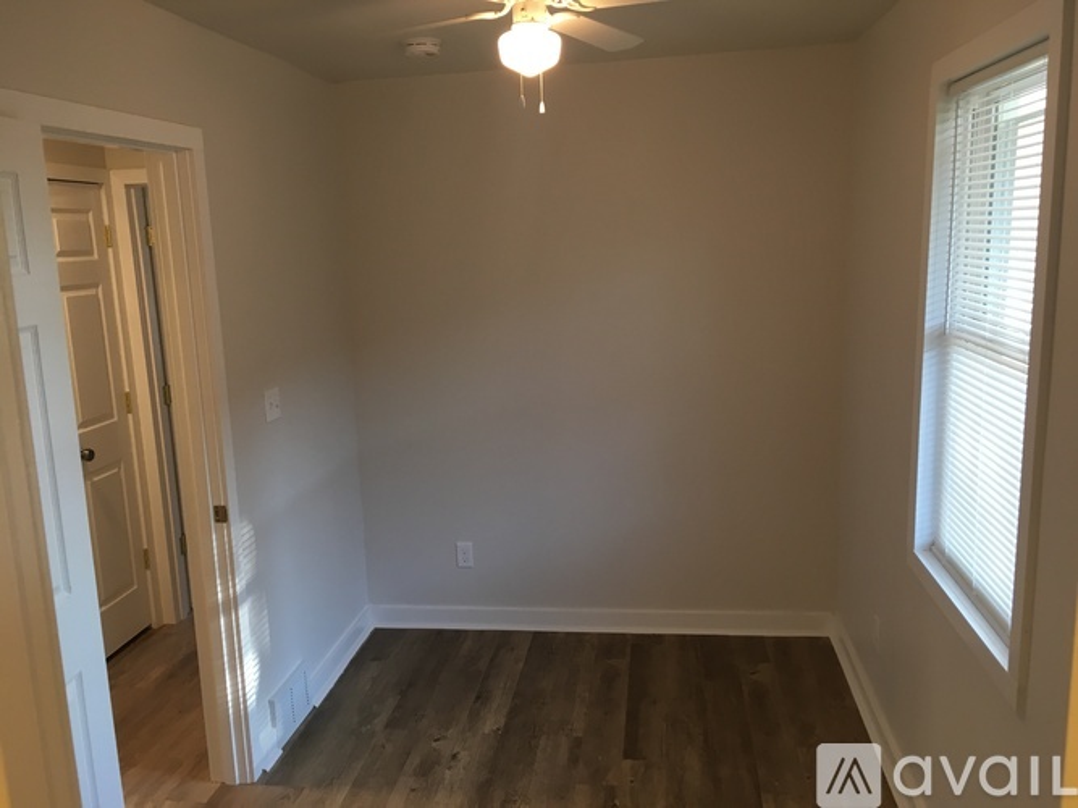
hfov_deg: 61.7
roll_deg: +1.0
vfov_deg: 48.2
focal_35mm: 29
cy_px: 404
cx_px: 539
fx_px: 903
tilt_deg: -8.9
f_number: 2.2
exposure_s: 1/30
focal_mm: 4.15
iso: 50
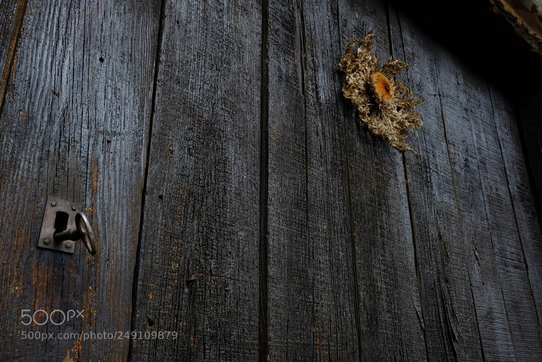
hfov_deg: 54.4
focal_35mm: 35
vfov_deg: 37.9
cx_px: 271
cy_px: 181
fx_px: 527
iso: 200
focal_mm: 23
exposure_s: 1/100
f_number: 10
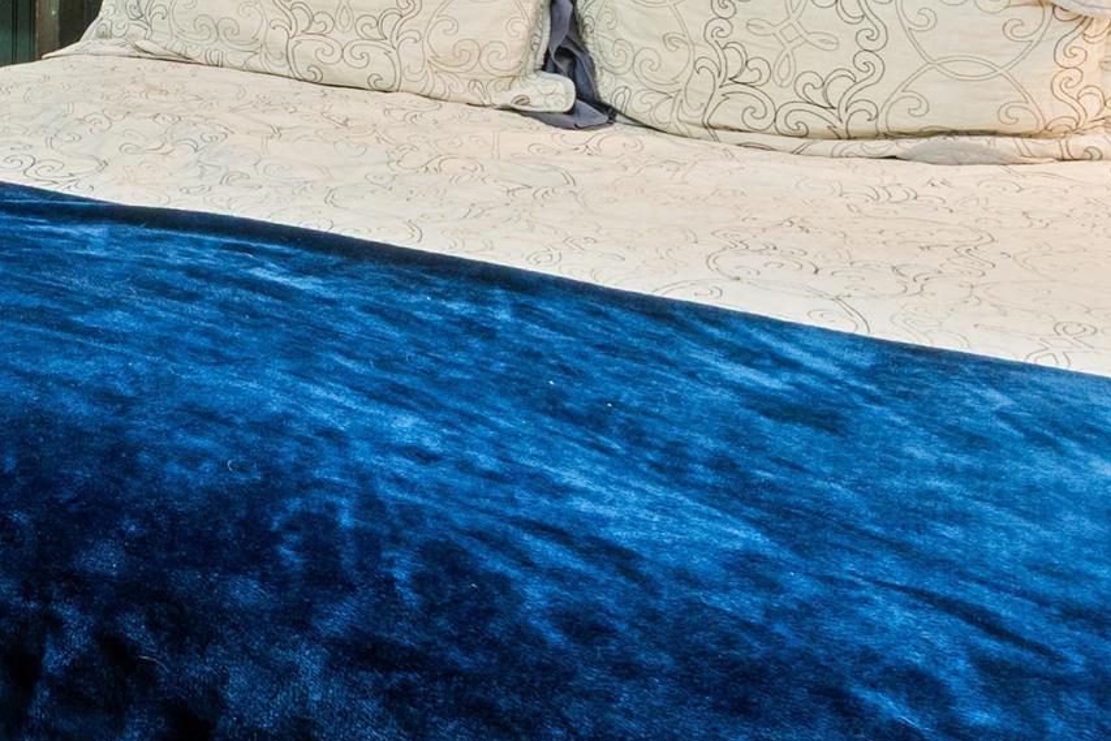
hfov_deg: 27.0
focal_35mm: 54
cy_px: -210
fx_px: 1667
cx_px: -521
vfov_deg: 22.5
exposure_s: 2.5
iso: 250
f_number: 9
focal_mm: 10
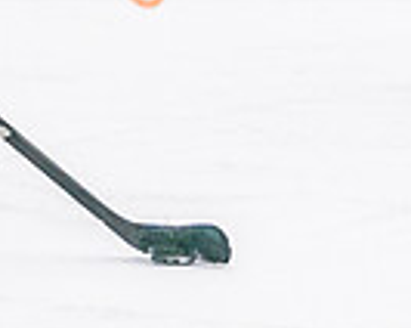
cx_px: -174
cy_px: -284
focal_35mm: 674
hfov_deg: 2.9
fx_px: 8187
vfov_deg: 2.3
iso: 3200
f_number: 2.8
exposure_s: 1/1250
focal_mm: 84
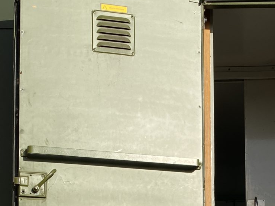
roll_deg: +1.0
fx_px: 715
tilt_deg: +5.9
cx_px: 211
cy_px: 274
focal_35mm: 90
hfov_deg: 21.6
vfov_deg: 15.5
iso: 32
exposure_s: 1/2410
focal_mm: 4.25
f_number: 1.8
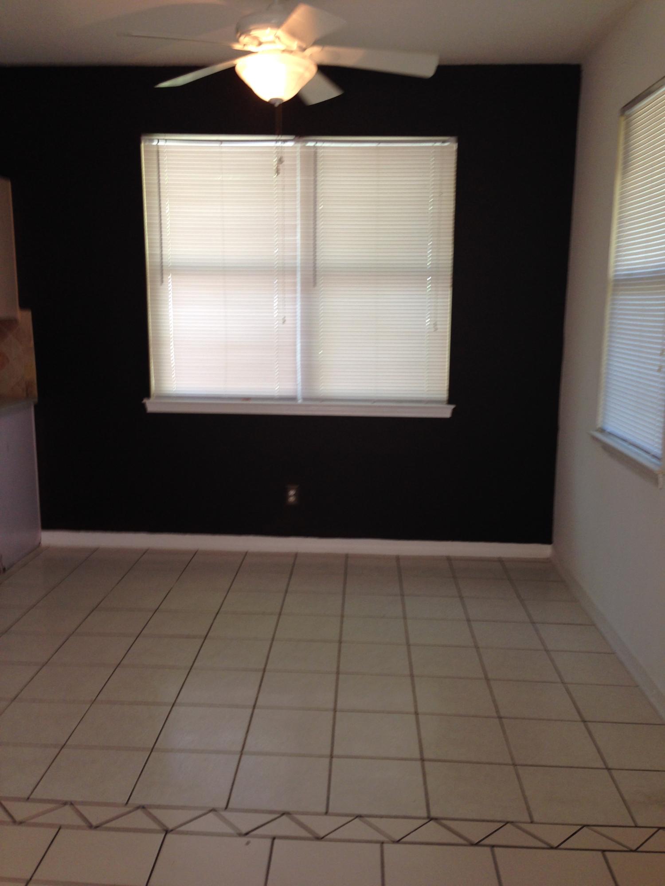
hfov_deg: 42.9
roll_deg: -0.1
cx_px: 332
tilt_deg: -6.4
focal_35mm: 33
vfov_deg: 55.4
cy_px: 443
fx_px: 845
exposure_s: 1/30
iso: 50
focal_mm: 4.12
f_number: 2.4
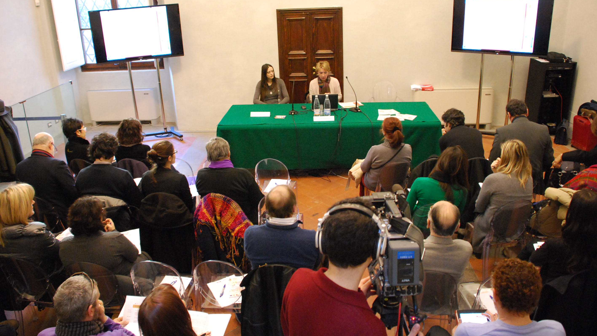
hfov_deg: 66.1
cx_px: 305
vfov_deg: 40.1
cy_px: 146
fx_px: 459
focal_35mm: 29
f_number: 3.5
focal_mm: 18
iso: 1600
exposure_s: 1/20
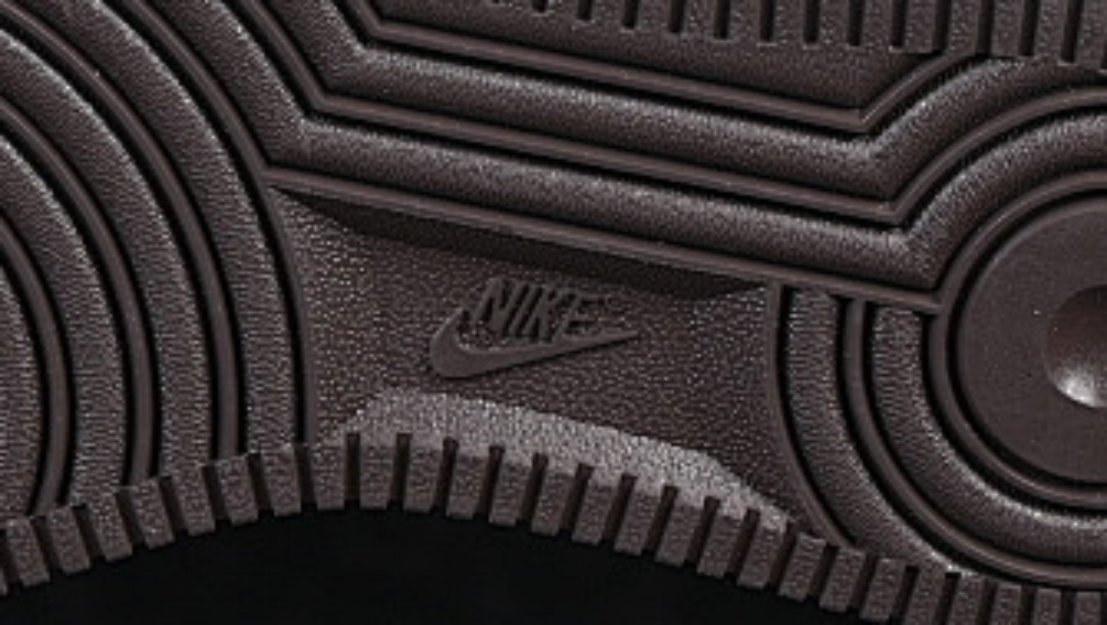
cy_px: -86
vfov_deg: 4.8
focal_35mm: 253
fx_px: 7432
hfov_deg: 8.5
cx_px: 225
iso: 160
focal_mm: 50
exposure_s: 1/80
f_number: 6.3
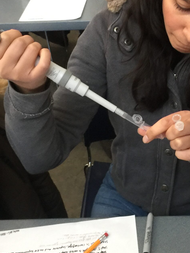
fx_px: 432
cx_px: 151
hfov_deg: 24.5
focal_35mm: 59
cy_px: 96
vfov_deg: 32.5
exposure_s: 1/15
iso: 80
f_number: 2.2
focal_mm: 4.15
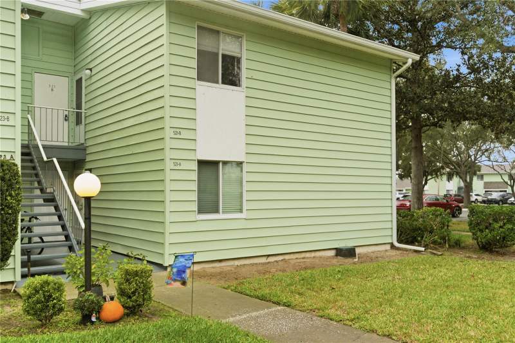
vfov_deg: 41.1
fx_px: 458
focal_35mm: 32
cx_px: 258
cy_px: 172
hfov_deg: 58.7
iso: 800
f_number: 4
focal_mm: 32
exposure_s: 1/160
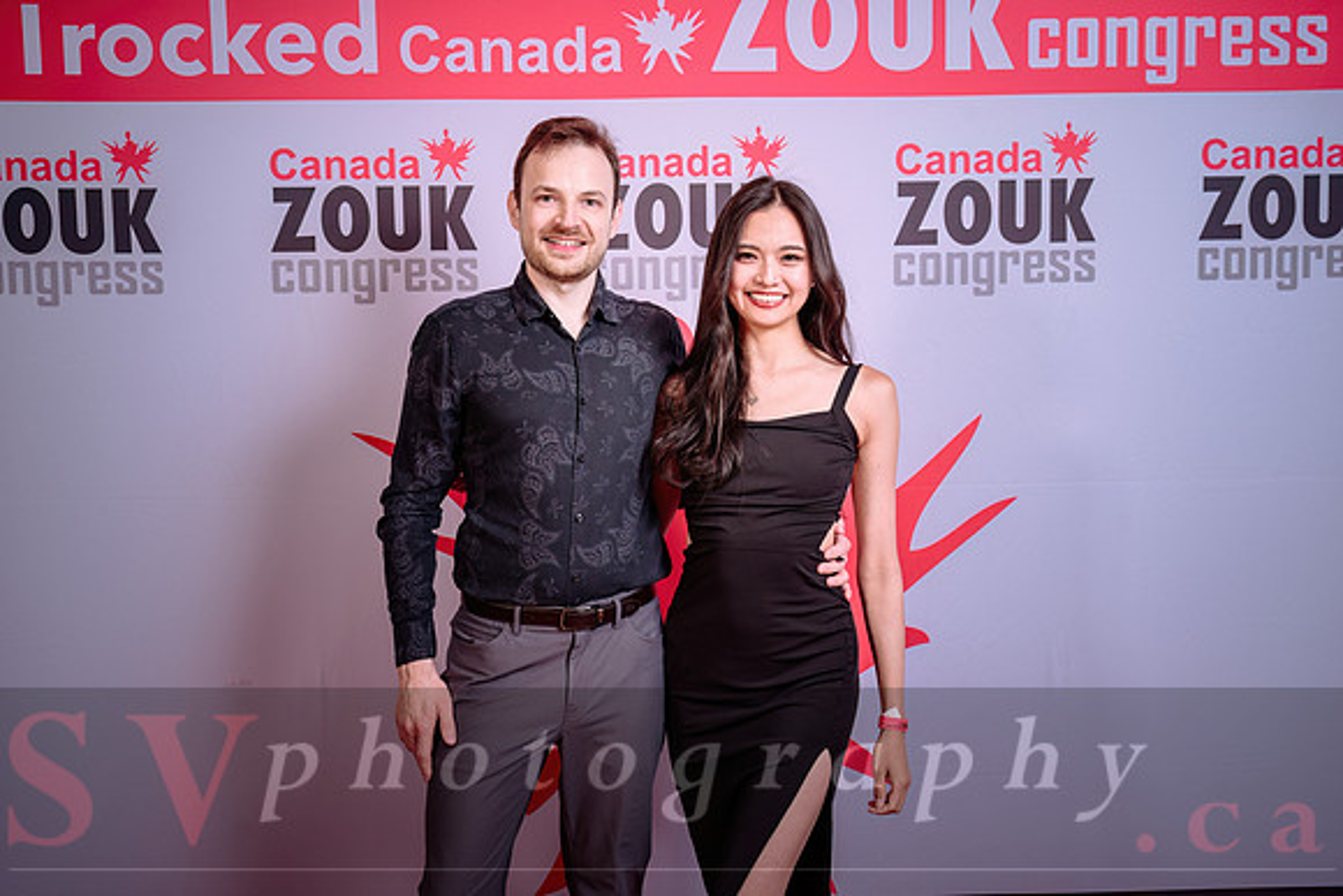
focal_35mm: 41
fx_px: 1538
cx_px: 683
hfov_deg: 47.2
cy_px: 448
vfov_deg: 32.5
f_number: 5.6
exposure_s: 1/200
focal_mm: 40
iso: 100
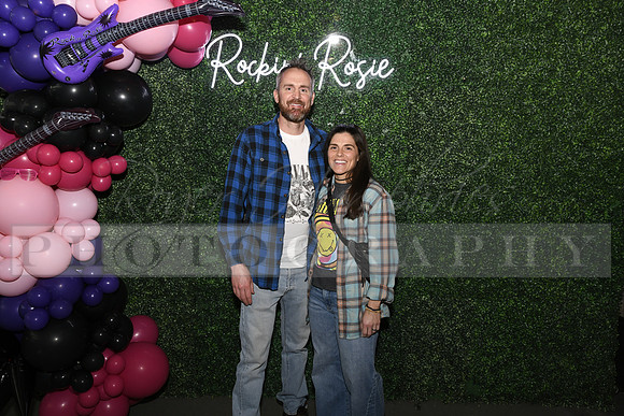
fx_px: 503
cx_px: 312
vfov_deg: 45.0
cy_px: 208
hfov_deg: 63.6
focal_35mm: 29
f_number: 6.3
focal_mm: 29
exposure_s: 1/60
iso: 500
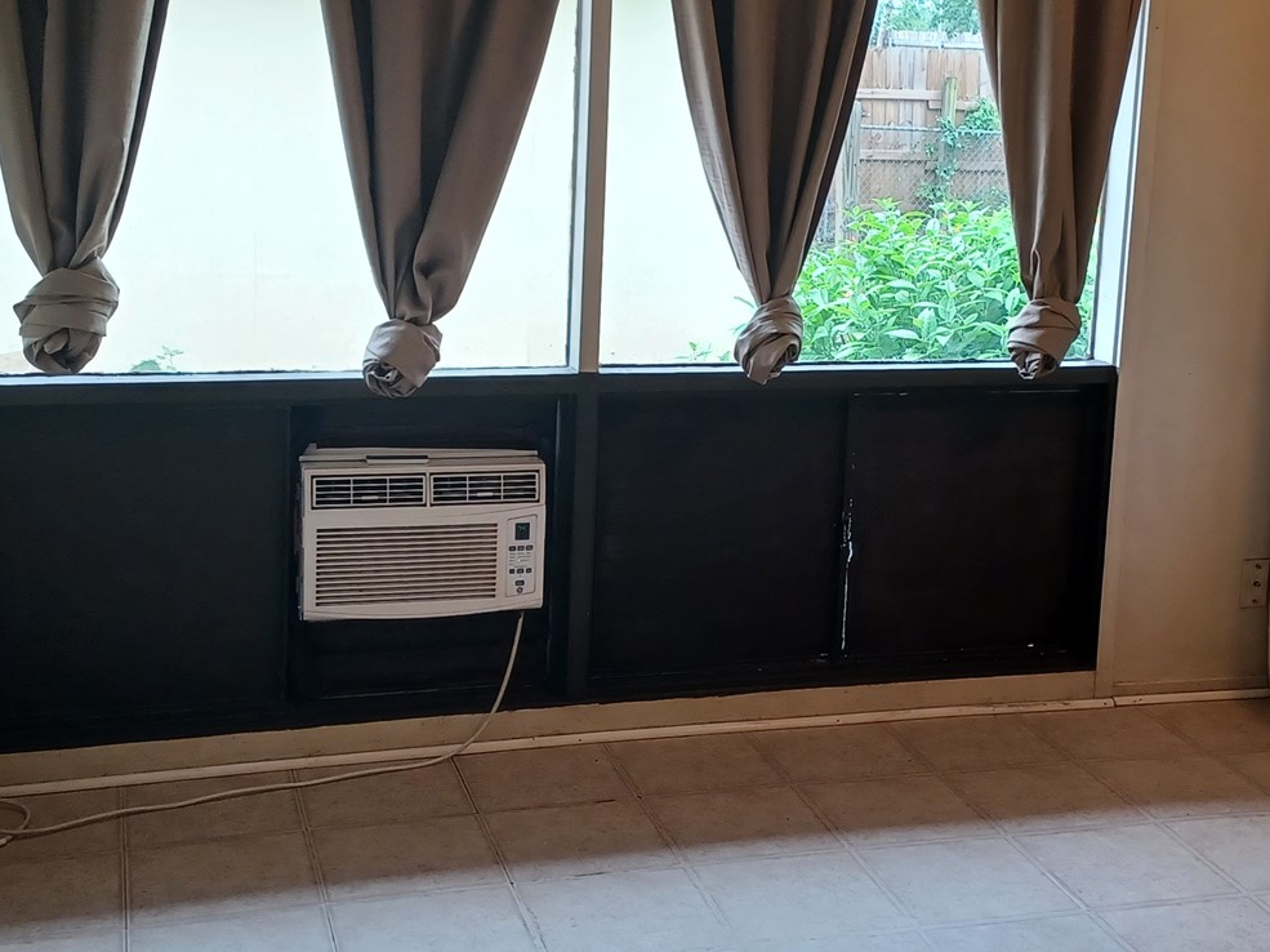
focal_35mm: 52
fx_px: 1907
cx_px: 759
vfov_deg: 27.9
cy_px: 351
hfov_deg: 36.7
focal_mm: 4.6
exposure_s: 1/60
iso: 160
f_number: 1.8
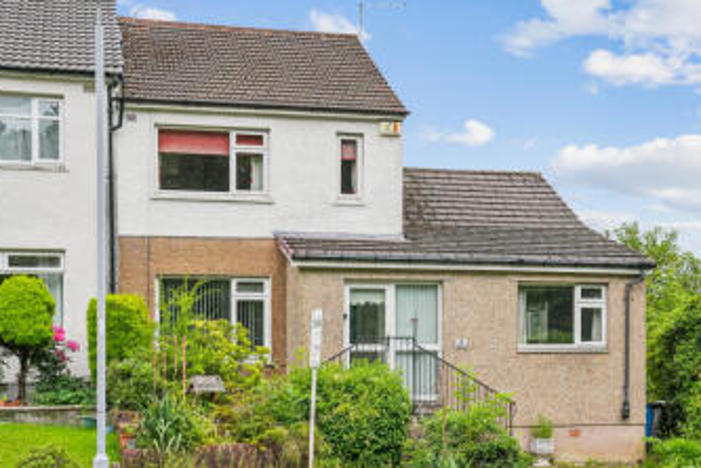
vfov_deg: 23.8
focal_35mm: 57
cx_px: 418
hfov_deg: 34.9
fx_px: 1110
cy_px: 265
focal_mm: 40
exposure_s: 1/320
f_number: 7.1
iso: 640
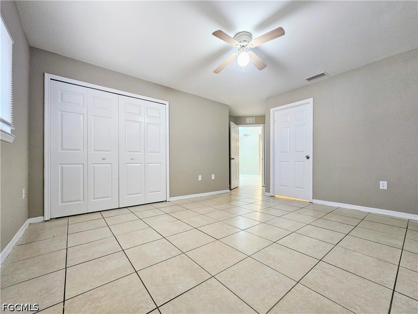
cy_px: 157
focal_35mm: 13
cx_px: 209
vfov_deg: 89.9
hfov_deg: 106.2
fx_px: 157
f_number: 2.2
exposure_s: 1/30
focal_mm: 2.2
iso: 320
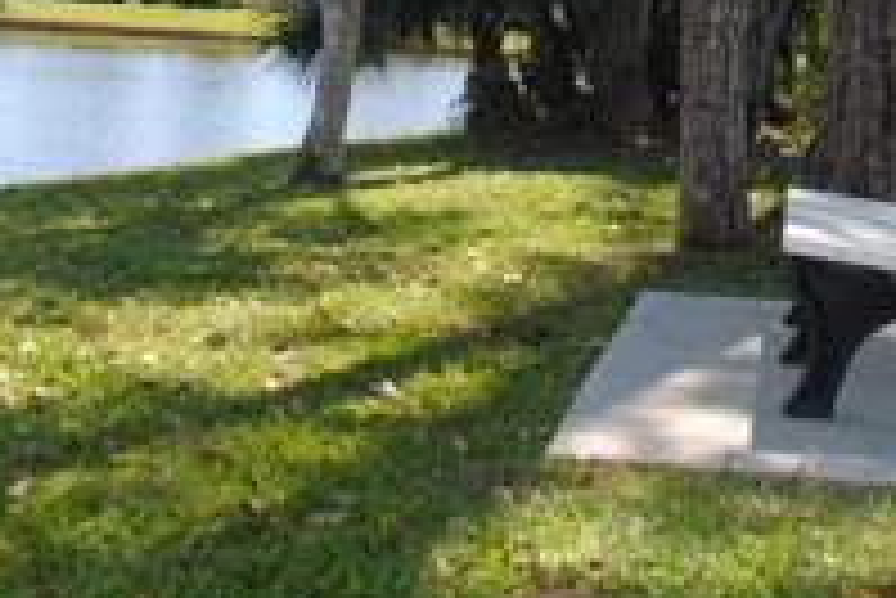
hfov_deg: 30.9
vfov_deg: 20.0
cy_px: -56
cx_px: 468
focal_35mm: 65
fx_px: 1619
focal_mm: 18
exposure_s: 1/200
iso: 100
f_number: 6.3
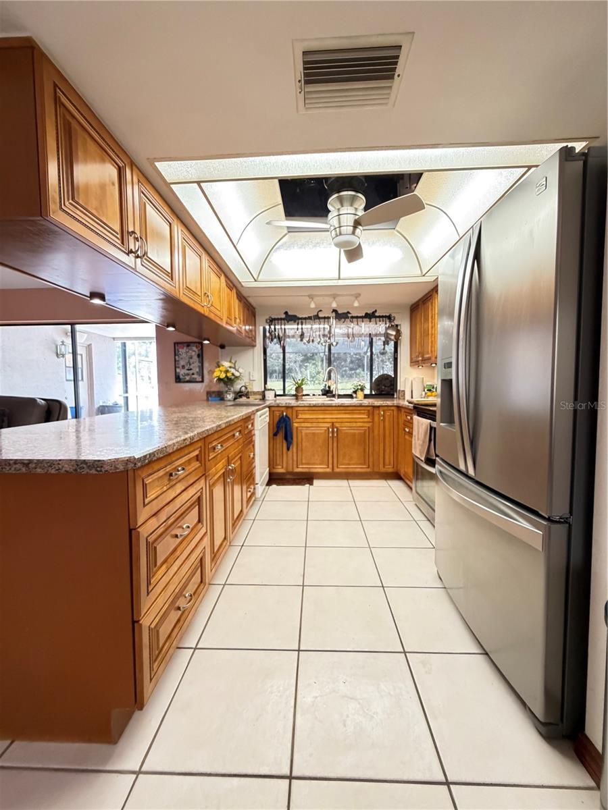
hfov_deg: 85.7
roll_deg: +1.1
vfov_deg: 102.1
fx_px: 328
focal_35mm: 14
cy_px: 405
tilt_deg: -2.8
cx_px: 304
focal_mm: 2.22
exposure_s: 1/60
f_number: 2.2
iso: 640
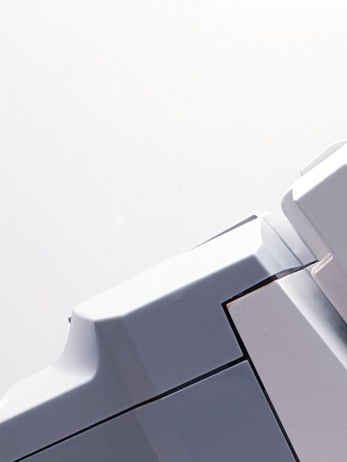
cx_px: 468
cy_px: 700
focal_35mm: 92
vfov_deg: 18.7
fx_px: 1229
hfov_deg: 15.2
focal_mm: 4.3
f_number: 2.4
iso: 80
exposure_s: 1/50
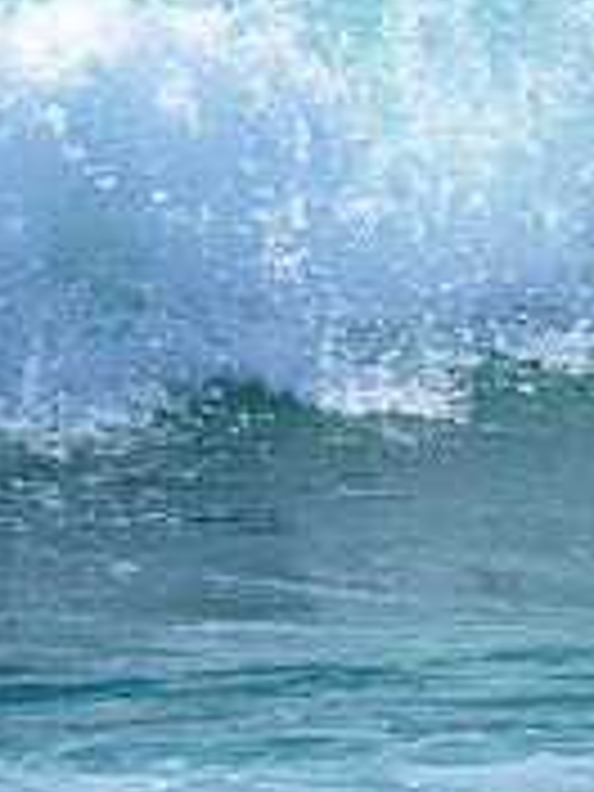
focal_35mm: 3498
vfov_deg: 0.6
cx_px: 693
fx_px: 80033
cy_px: -158
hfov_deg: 0.4
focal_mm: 800
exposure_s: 1/2000
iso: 250
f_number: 6.3
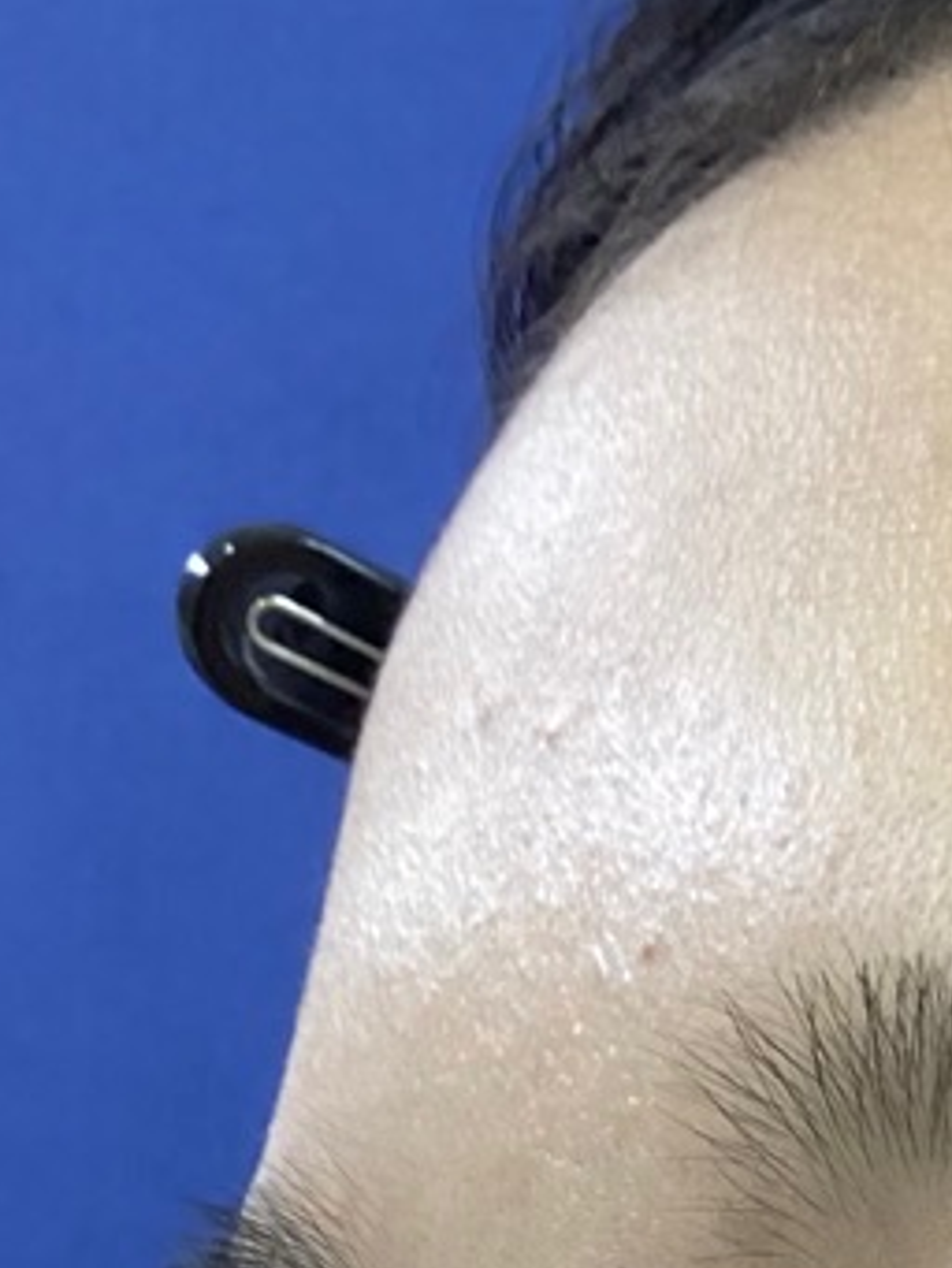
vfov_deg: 16.1
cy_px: 2045
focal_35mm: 109
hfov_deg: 12.9
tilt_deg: +3.9
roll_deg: -2.2
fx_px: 3994
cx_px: 1435
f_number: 2.4
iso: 250
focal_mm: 3.3
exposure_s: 1/50
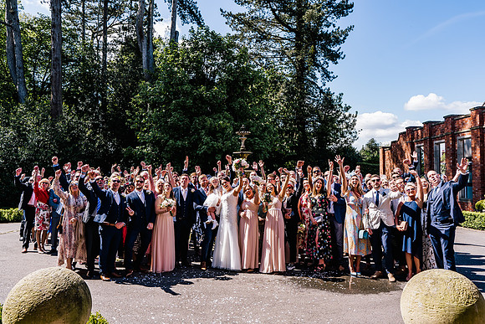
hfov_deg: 64.7
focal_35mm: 28
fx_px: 383
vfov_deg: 45.8
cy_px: 162
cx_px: 242
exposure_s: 1/250
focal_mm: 28
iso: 160
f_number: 6.3
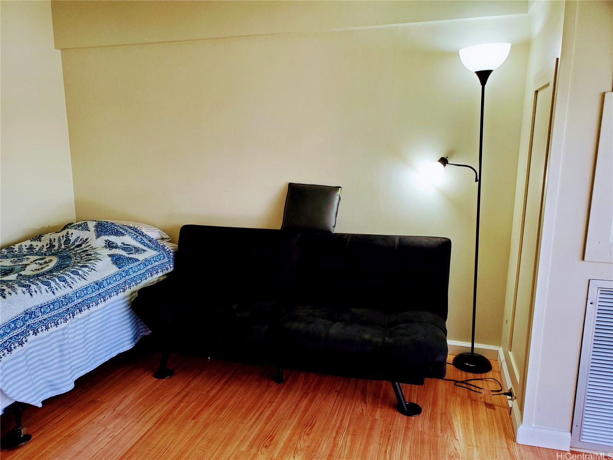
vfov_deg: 53.1
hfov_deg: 67.3
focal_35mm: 26
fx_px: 460
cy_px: 230
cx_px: 306
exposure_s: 1/39
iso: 200
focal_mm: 4.3
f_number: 2.4
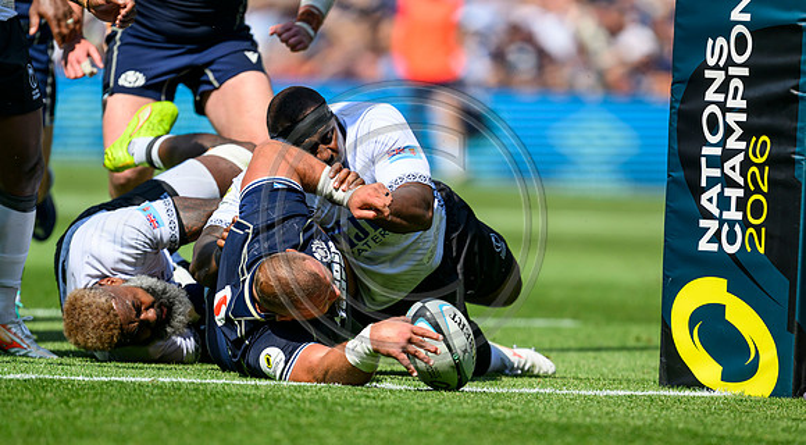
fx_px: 10345
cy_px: 311
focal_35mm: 486
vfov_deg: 2.5
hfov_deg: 4.5
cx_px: 465
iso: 250
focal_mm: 400
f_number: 2.8
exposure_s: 1/4000
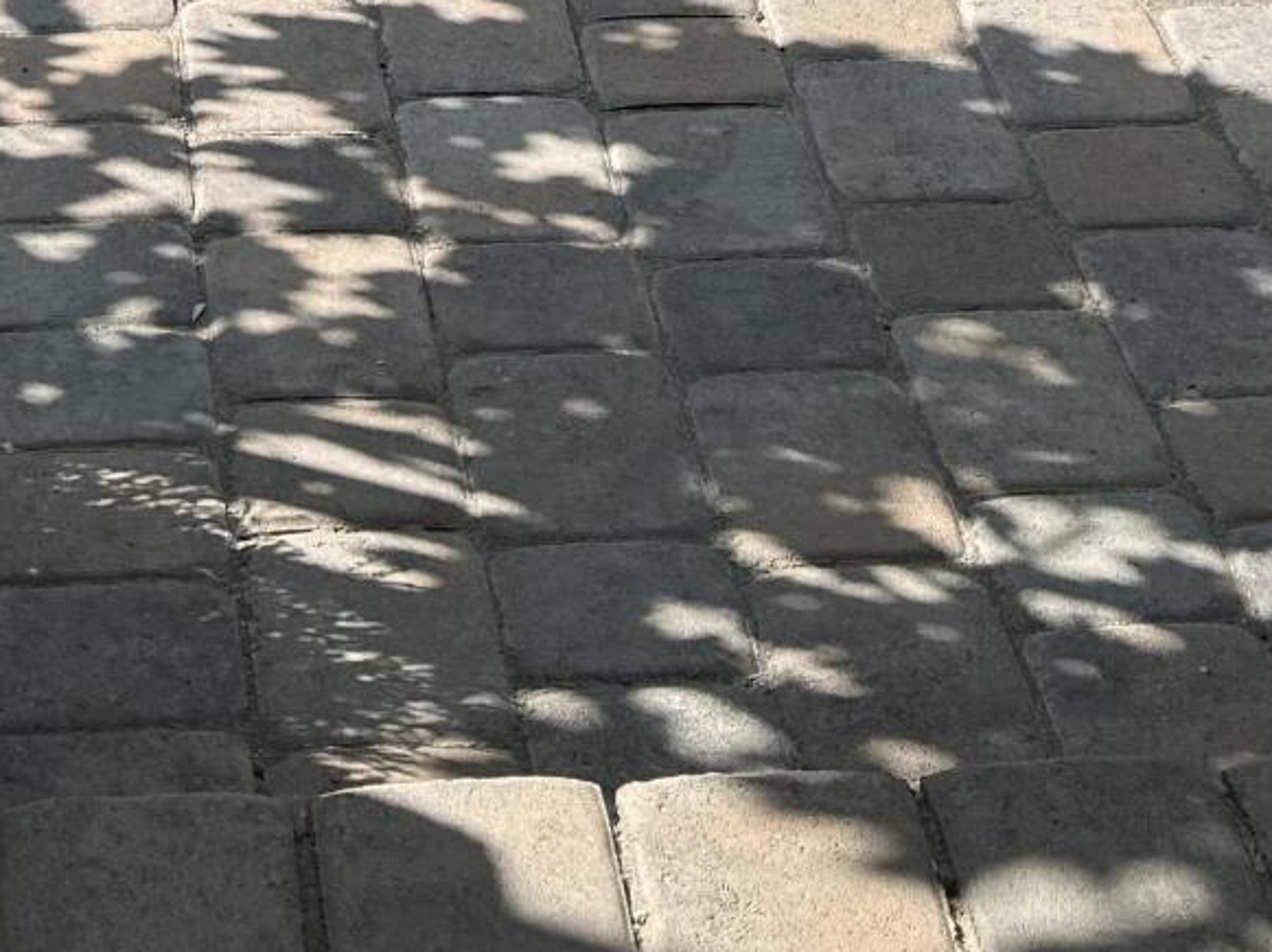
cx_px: 407
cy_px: -1258
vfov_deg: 10.4
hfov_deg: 15.9
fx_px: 4554
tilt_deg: -14.1
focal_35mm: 124
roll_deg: -1.1
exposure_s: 1/2169
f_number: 1.78
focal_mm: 6.76
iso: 80
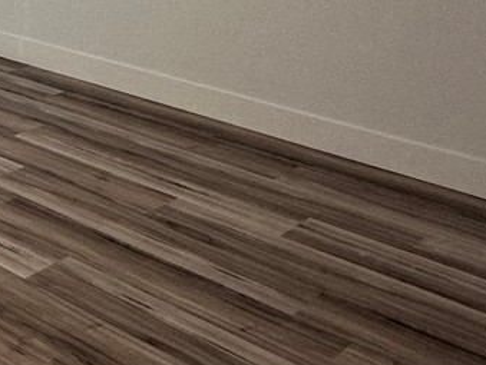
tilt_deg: -9.9
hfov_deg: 25.3
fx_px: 928
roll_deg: +0.4
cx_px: -146
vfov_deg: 21.1
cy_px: -46
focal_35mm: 66
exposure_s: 1/120
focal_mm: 2.22
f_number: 2.2
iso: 100
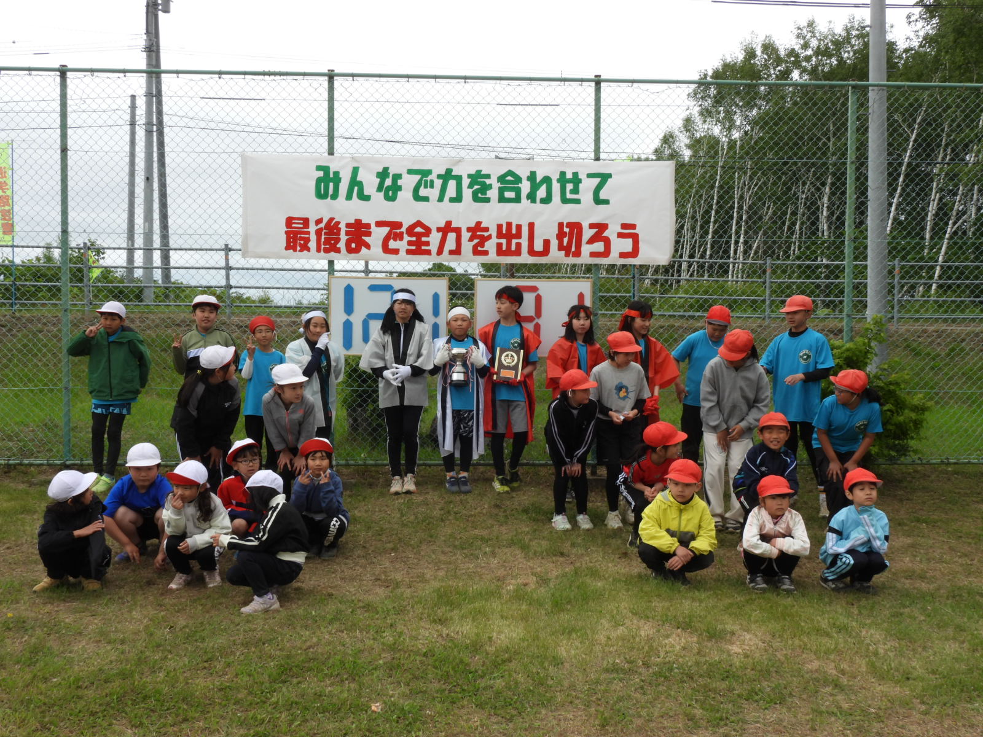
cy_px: 368
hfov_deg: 52.6
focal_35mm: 35
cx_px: 492
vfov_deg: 40.7
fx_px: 994
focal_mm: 6.2
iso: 100
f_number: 6.3
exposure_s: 1/200
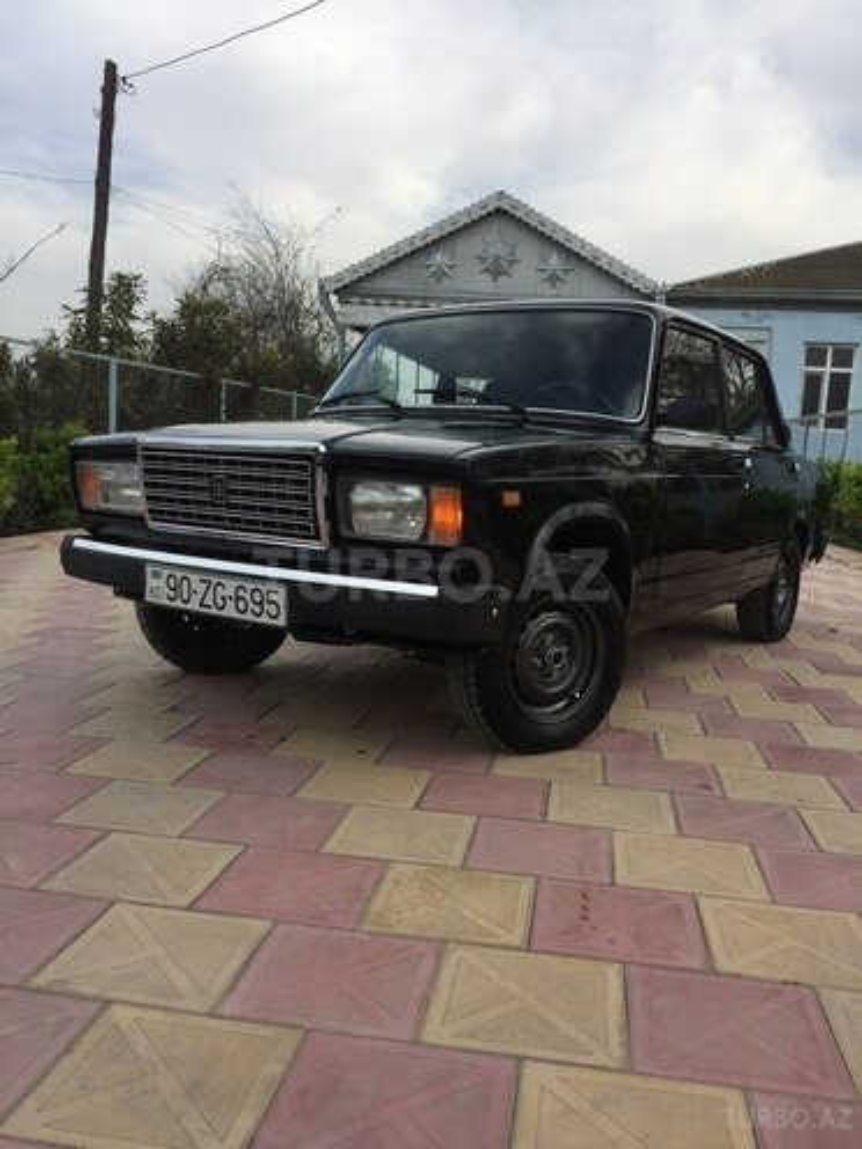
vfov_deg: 61.7
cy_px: 574
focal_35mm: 29
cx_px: 431
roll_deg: -4.4
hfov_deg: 48.2
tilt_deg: -6.2
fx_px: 963
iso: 32
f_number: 2.2
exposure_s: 1/682
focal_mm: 4.15
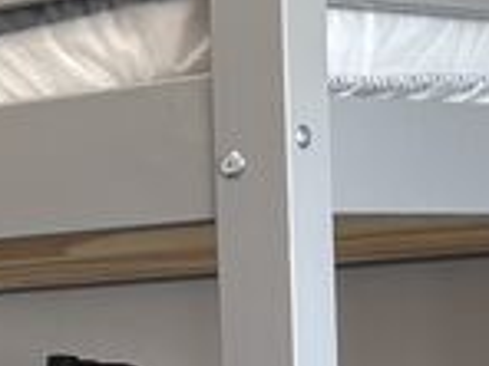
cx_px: -909
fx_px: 2486
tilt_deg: -2.7
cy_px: 495
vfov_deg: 8.3
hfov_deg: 9.3
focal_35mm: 176
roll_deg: +2.8
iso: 80
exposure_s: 1/121
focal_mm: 5.96
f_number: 1.6
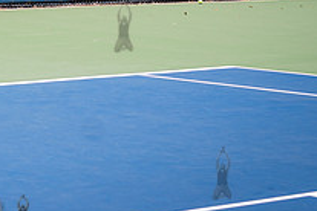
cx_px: -118
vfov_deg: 7.4
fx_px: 1629
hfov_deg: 10.8
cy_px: -29
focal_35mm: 185
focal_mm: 47
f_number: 4
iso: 100
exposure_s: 1/800
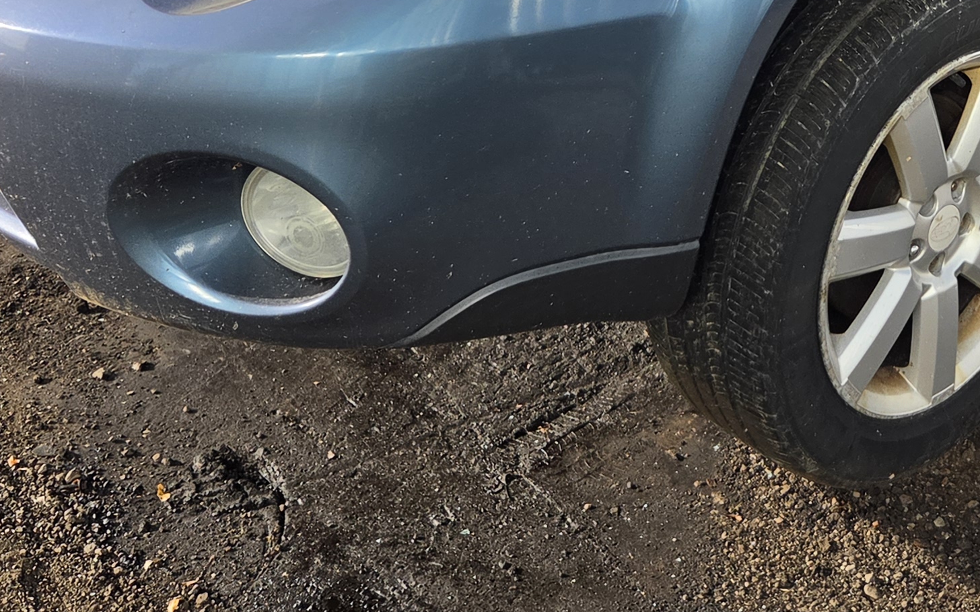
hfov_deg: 29.2
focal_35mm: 67
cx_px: 910
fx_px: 1789
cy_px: -163
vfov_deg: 18.2
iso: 80
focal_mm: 5.4
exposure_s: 1/2436
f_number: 1.8
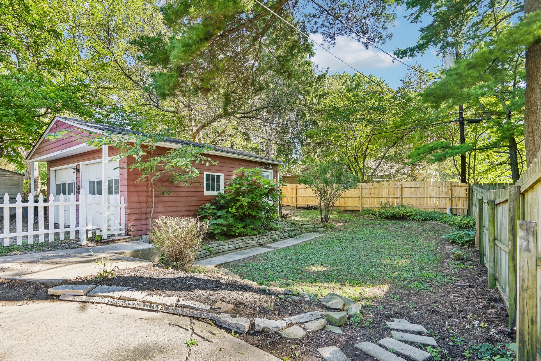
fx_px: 255
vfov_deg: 70.4
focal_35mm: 17
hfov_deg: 93.2
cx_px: 261
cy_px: 190
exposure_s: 1/40
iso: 100
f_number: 8
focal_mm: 16
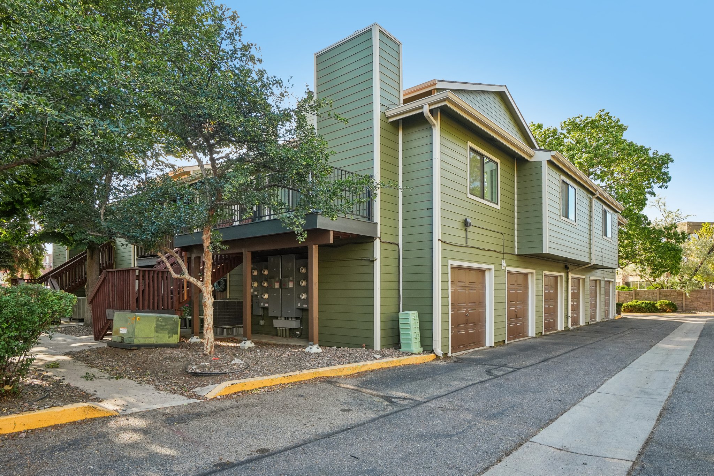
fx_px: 416
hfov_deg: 81.2
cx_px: 357
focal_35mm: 21
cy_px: 238
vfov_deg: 59.5
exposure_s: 1/80
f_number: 8
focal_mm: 14
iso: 320
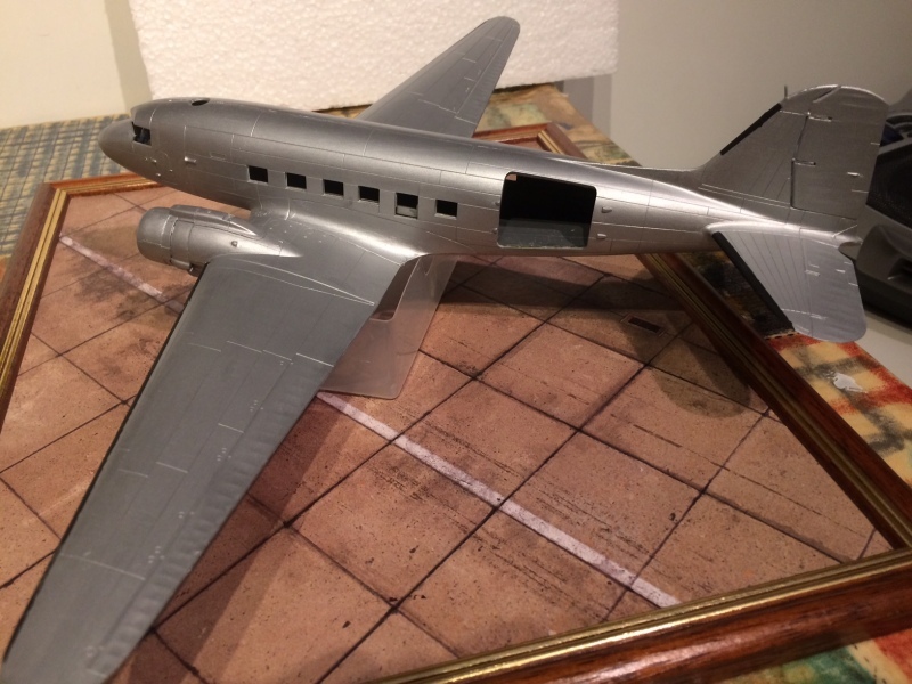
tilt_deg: -38.6
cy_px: 342
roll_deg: +1.1
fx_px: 764
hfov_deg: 61.7
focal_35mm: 29
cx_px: 456
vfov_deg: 48.2
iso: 80
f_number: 2.2
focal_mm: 4.15
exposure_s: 1/33
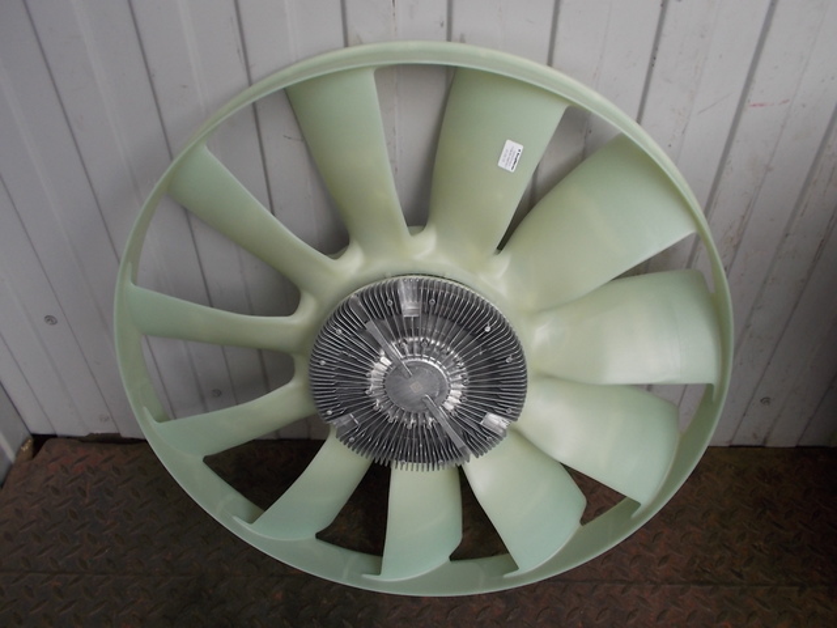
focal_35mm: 29
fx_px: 701
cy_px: 314
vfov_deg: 48.2
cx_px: 418
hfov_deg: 61.7
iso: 80
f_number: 3.3
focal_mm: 4.1
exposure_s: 1/60
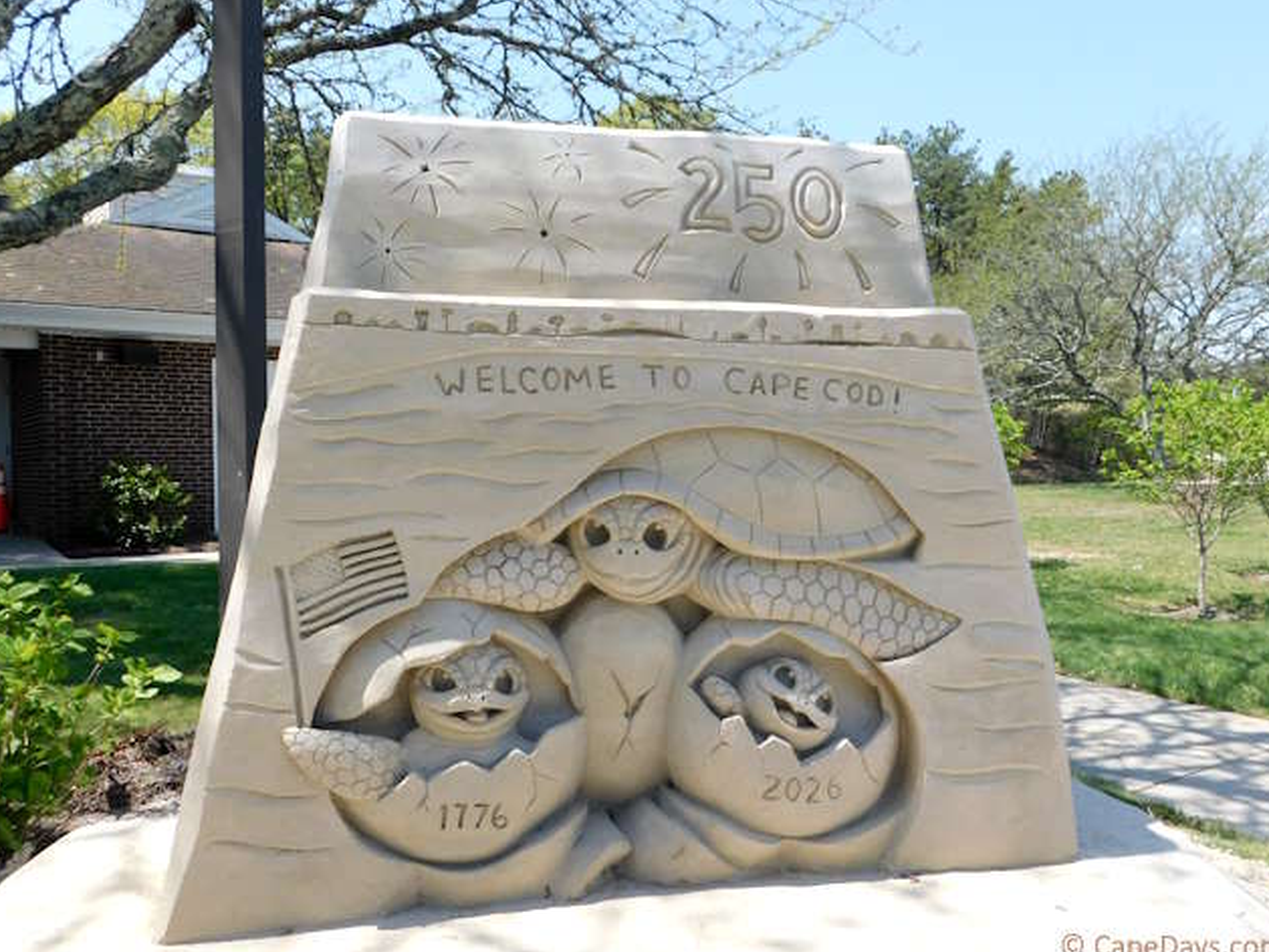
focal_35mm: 31
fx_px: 1137
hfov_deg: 58.3
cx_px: 646
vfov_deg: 45.5
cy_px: 484
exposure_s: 1/1000
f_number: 3.2
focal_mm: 5.3
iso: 125
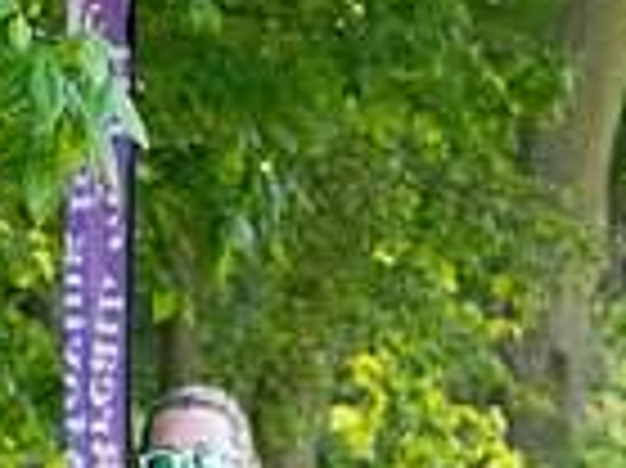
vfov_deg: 2.7
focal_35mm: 540
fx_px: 9757
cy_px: 909
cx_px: 178
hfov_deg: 3.7
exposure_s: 1/1600
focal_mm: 116
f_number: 5.6
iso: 4000
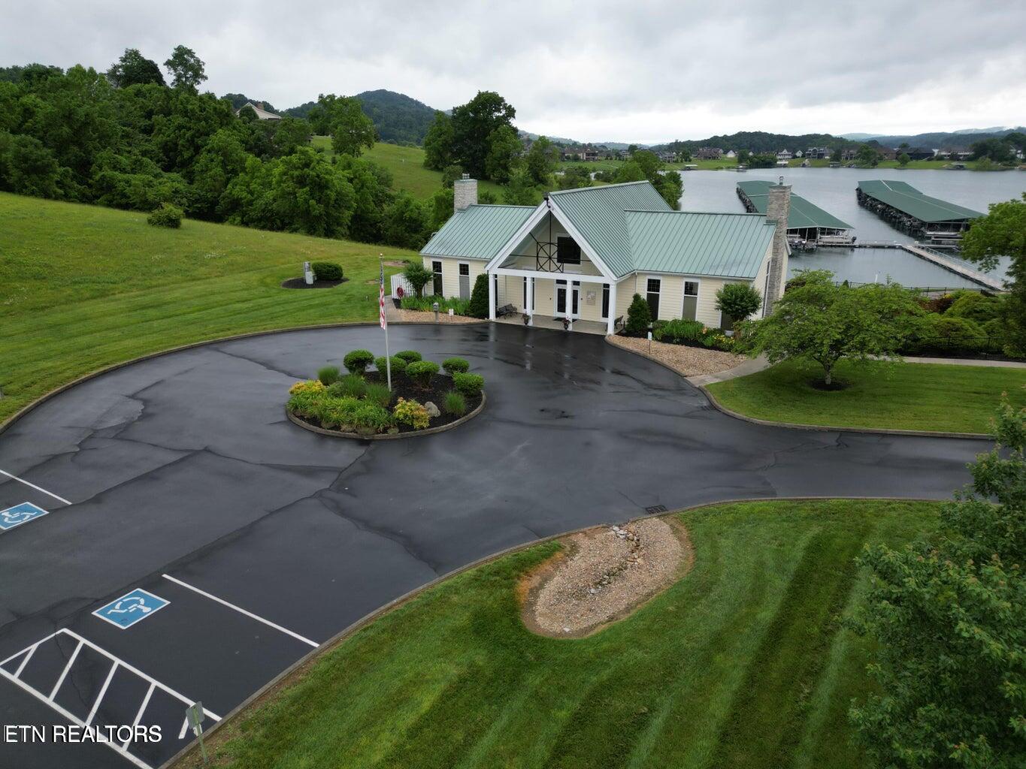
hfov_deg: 71.6
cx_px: 513
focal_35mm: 24
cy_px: 384
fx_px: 711
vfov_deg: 56.8
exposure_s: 1/800
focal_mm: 6.72
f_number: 1.7
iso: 120
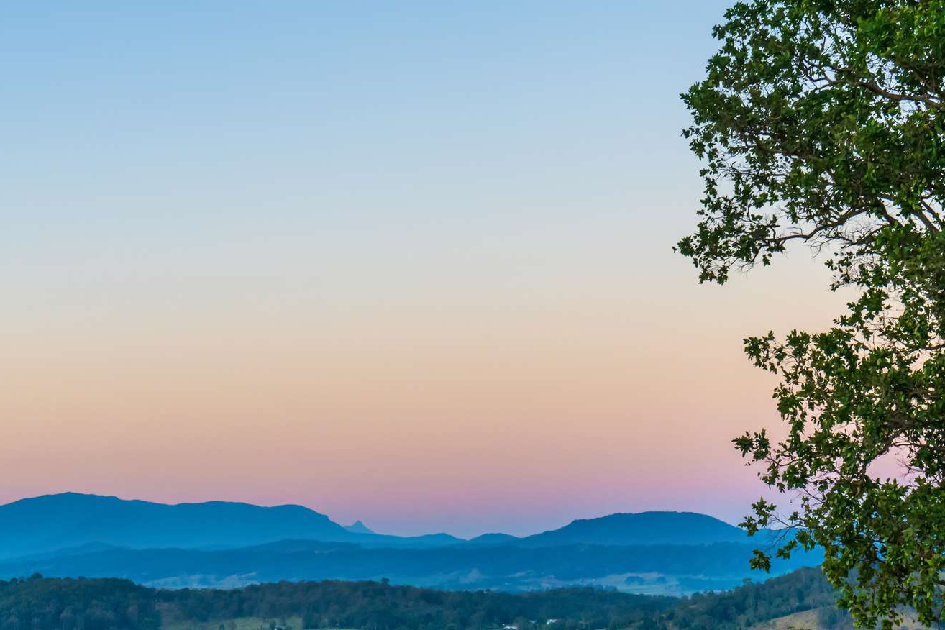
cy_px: 322
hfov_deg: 26.6
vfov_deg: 17.9
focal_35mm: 76
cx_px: 384
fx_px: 1995
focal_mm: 35
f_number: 4.5
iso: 640
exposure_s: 1/160
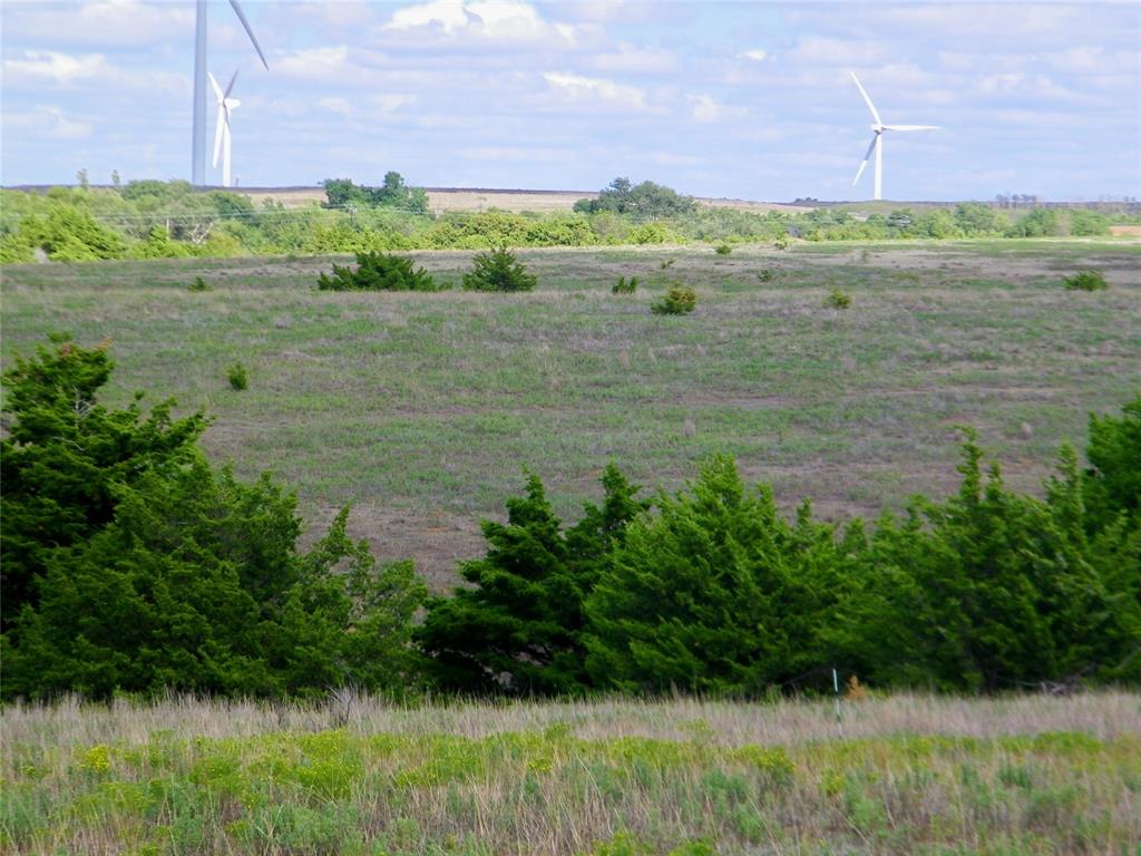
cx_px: 570
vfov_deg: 10.4
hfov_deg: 13.9
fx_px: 4681
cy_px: 428
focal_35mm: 142
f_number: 4.9
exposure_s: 1/400
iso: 80
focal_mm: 25.3
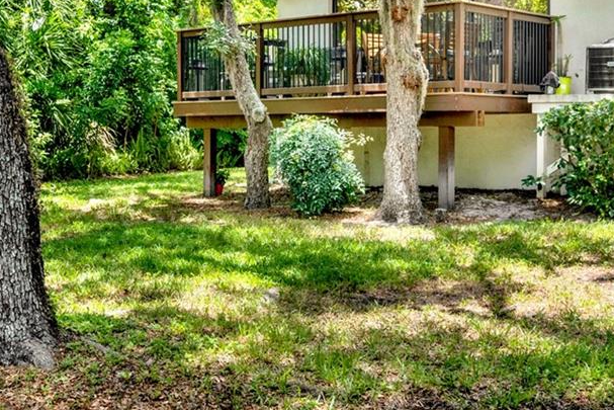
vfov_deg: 23.3
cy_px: 156
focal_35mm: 58
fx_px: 989
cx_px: 220
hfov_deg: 34.2
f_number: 7.1
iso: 250
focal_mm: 22
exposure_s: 1/250
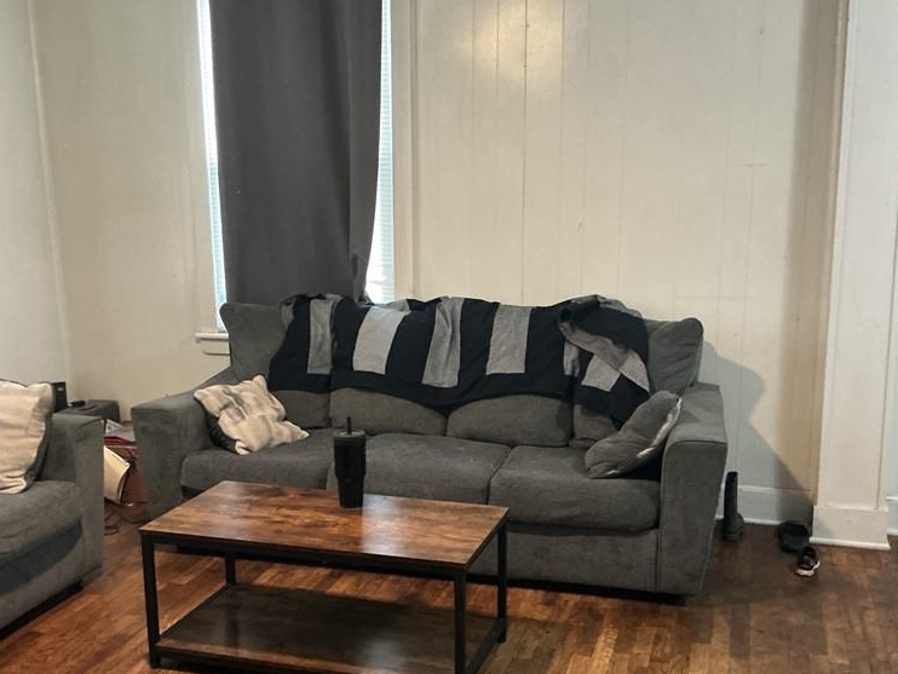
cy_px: 419
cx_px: 443
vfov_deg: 35.8
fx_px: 1038
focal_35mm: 40
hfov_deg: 46.8
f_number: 1.8
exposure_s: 1/40
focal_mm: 3
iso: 250
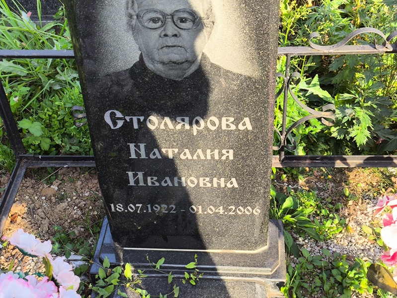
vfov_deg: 29.1
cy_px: 149
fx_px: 574
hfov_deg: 38.2
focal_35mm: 50
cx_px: 198
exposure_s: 1/432
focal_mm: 4.71
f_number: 1.7
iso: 50
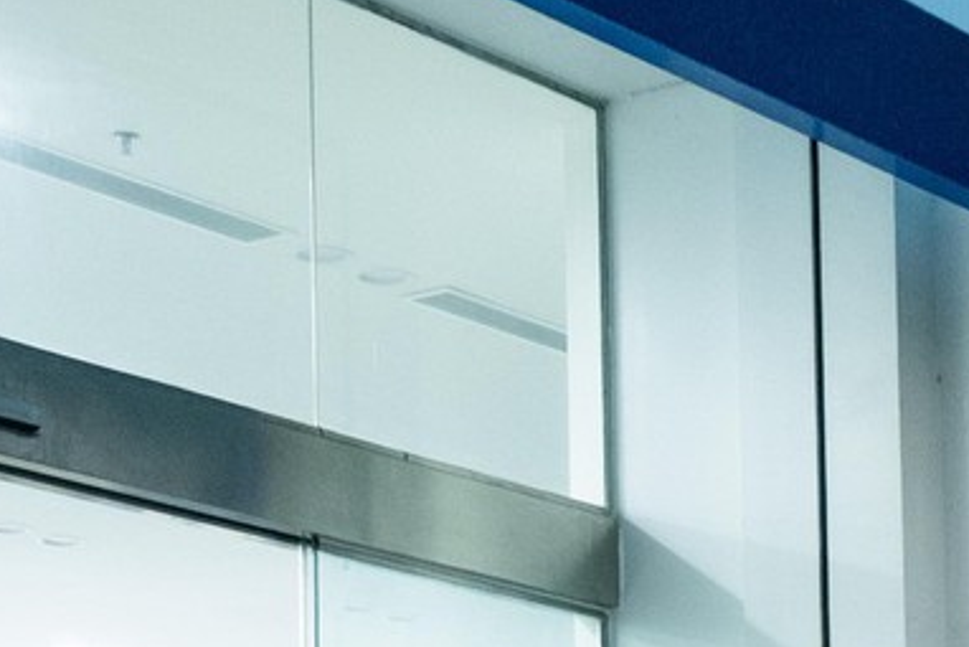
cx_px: 1588
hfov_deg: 14.3
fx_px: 3527
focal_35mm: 131
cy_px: 1071
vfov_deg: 10.0
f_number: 3.2
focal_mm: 25
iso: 1600
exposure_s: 1/200
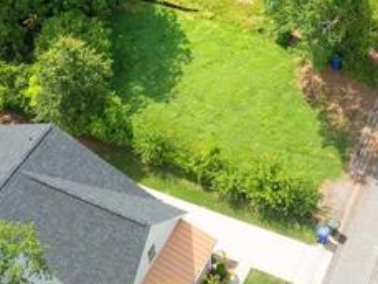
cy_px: -59
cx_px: 259
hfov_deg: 28.7
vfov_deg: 20.5
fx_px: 732
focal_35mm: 67
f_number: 4.5
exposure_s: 1/40
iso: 100
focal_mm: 12.29
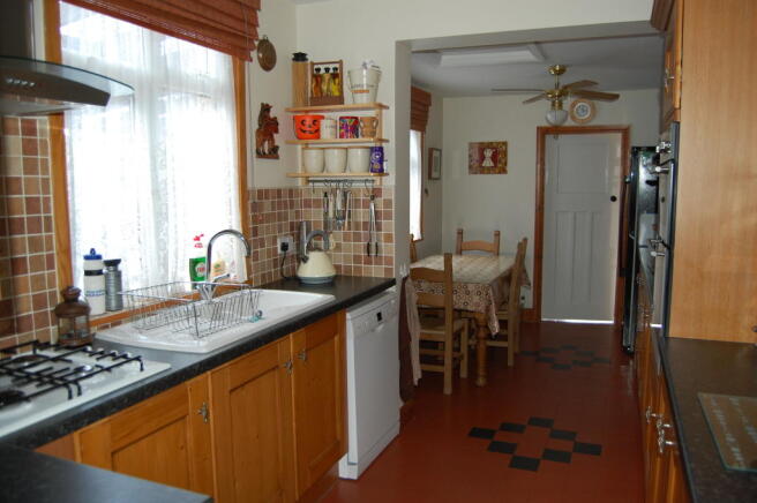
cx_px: 378
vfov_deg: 47.8
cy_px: 252
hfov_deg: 67.4
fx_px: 567
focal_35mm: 27
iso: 400
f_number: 3.5
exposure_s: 1/60
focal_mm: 18
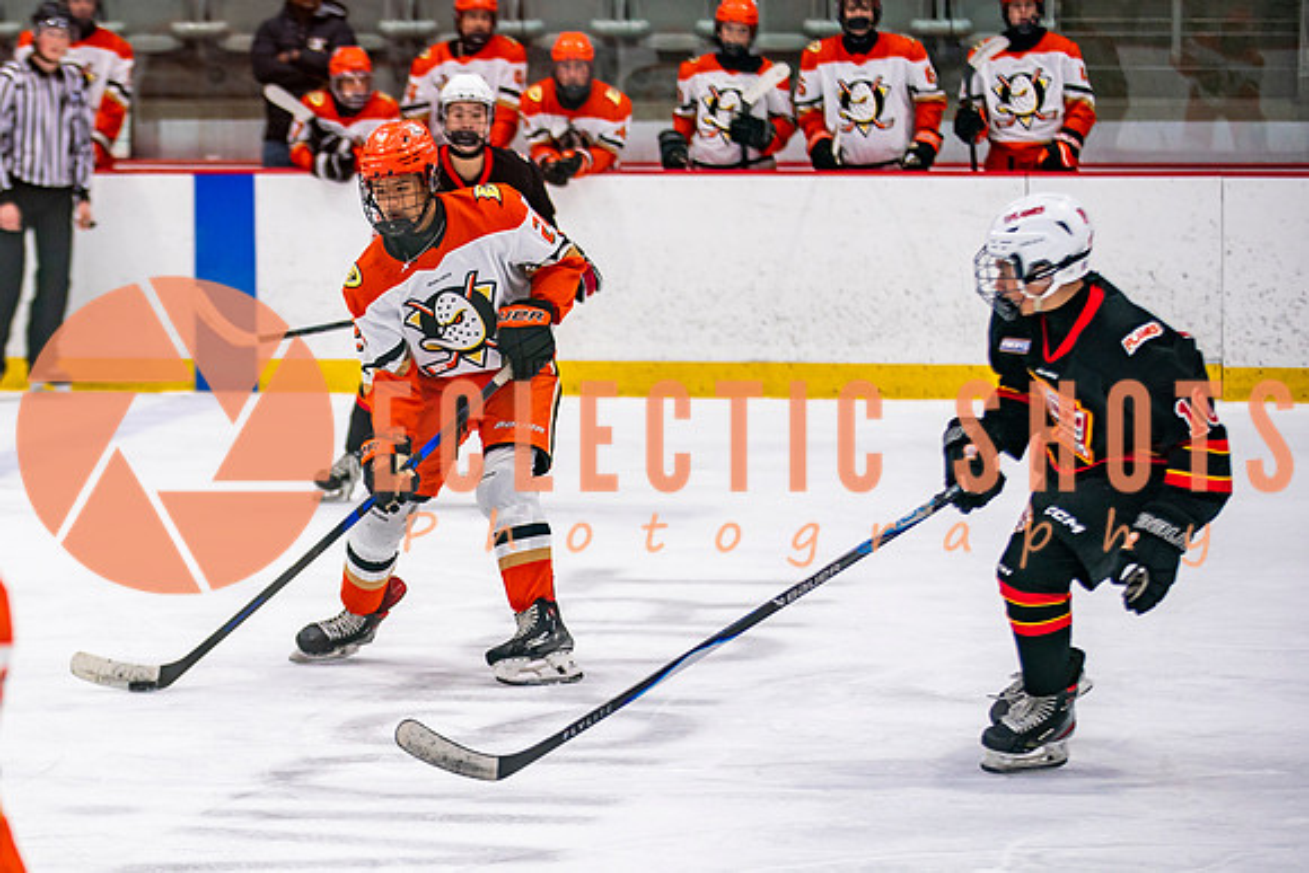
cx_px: 307
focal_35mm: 175
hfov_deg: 11.7
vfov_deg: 7.9
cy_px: 525
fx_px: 6355
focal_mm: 110
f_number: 2.8
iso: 640
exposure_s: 1/640
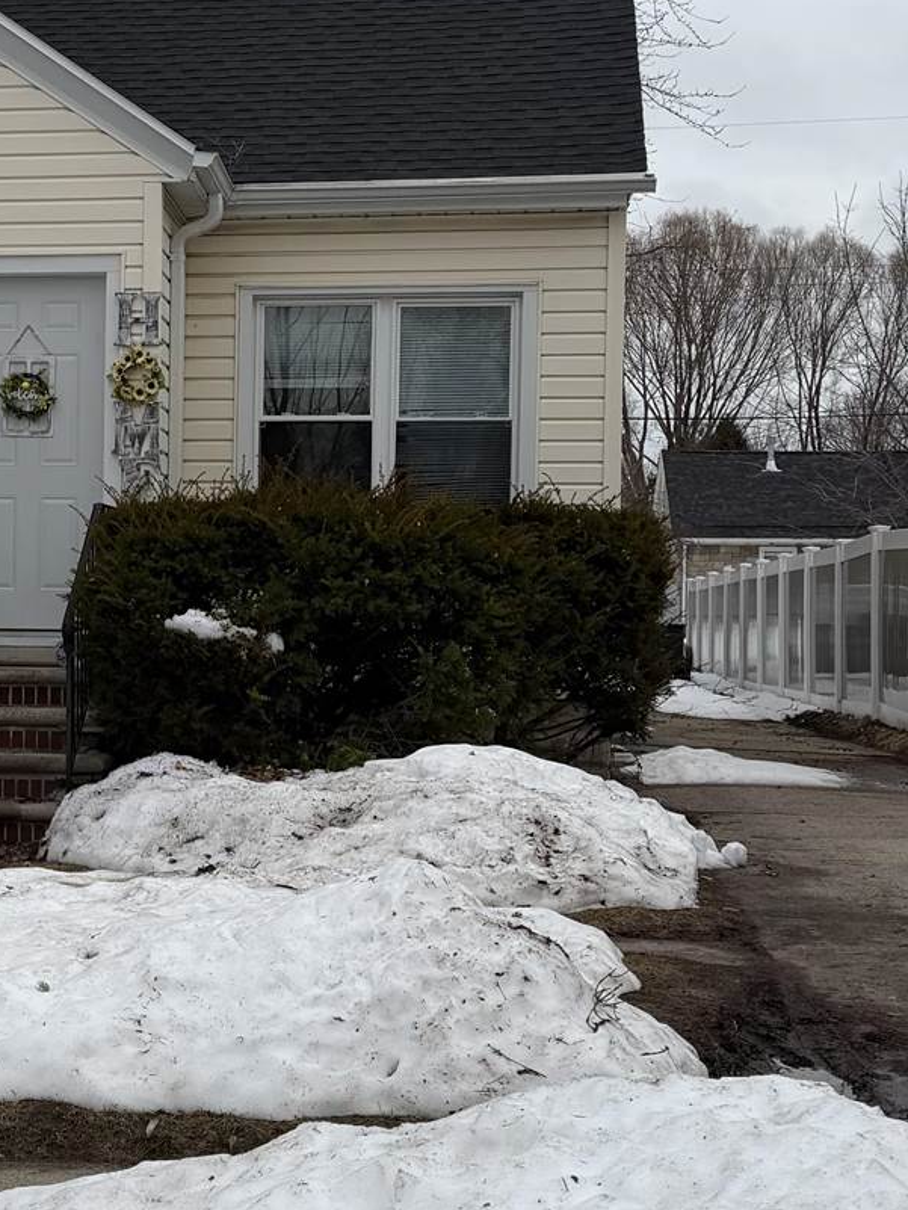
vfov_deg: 28.2
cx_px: 89
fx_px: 2413
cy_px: 634
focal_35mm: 69
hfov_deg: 20.9
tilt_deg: +0.0
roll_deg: -0.5
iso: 80
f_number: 1.78
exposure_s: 1/3145
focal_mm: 6.76
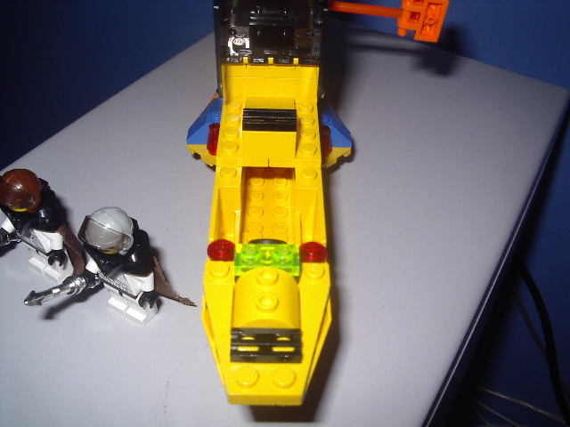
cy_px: 214
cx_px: 285
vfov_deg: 37.7
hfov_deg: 49.0
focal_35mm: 38
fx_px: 626
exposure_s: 1/60
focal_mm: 5.8
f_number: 4.8
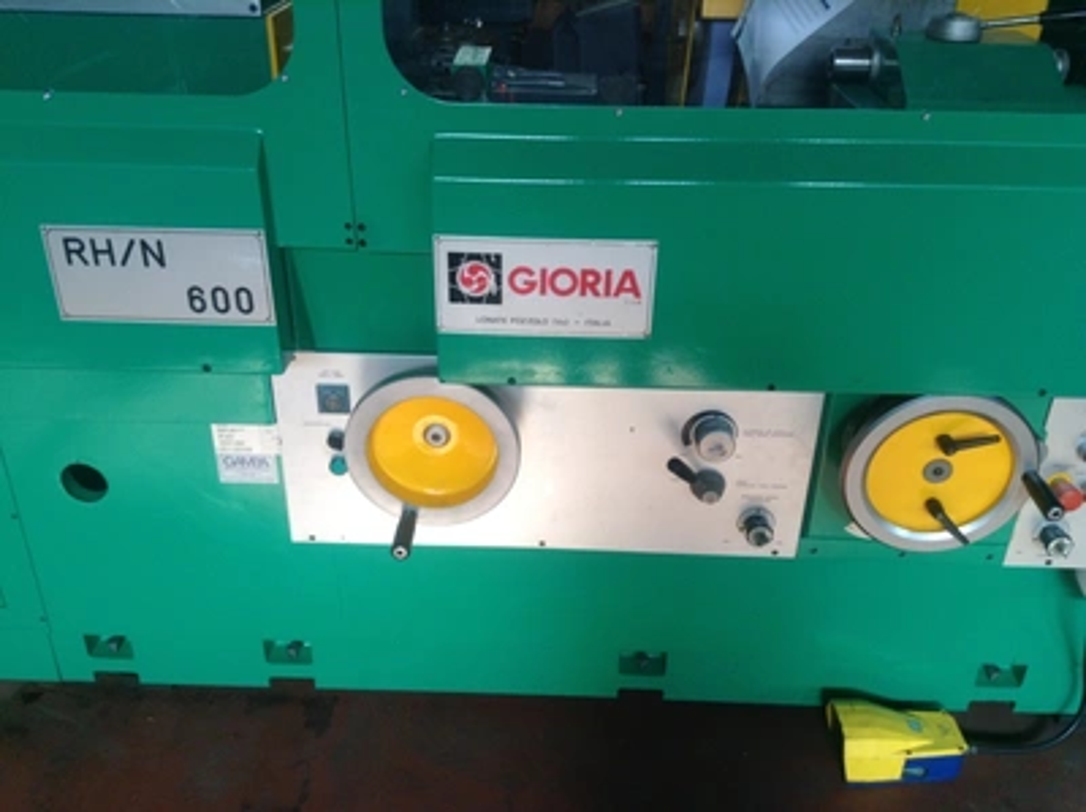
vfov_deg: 42.9
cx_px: 543
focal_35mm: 33
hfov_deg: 55.4
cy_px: 406
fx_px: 1034
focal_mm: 3.3
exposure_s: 1/30
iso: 32
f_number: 2.4
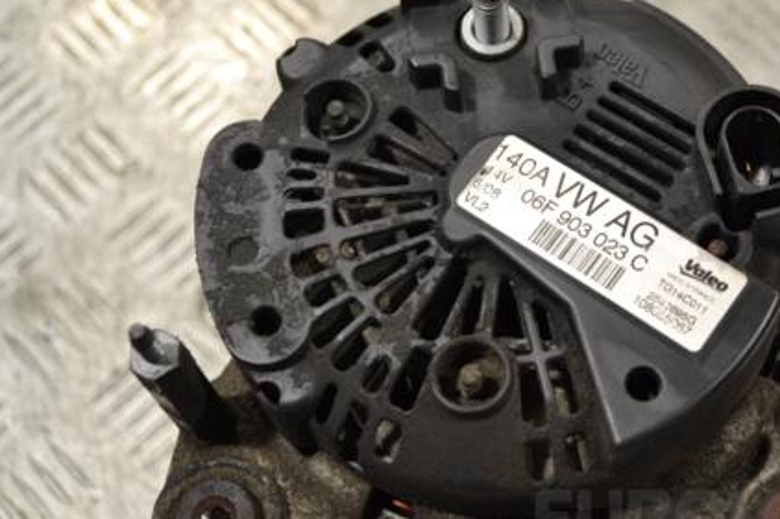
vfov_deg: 21.2
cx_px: 501
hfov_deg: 31.3
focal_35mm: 64
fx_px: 1386
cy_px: 272
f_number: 4.5
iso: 160
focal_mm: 30
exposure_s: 1/30
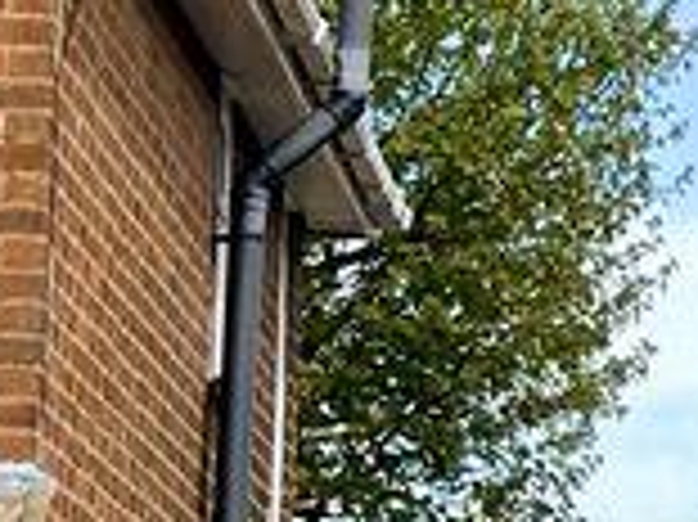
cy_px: 428
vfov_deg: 5.0
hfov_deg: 6.1
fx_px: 6004
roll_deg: +0.2
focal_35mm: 298
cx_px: 2171
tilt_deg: +6.5
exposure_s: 1/2778
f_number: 1.78
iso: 64
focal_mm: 6.76
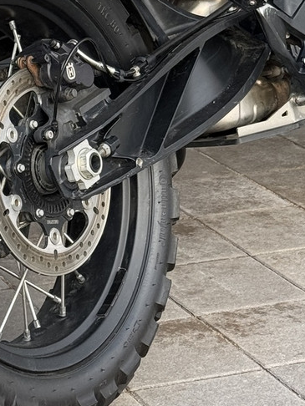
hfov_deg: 9.4
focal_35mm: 158
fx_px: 1855
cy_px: -129
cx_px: 121
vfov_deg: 12.1
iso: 64
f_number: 1.78
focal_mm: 6.76
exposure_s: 1/430
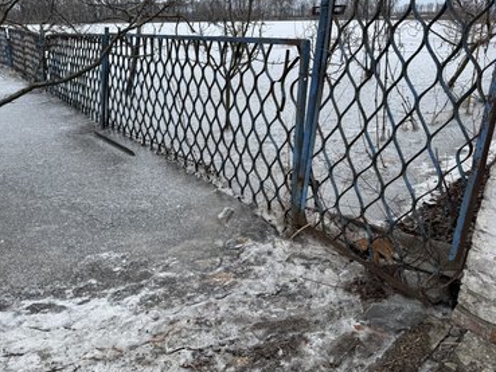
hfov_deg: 67.3
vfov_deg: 53.1
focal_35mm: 26
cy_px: 183
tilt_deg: -22.8
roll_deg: +1.5
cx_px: 242
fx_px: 373
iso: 80
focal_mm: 6.76
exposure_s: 1/1215
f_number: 1.78
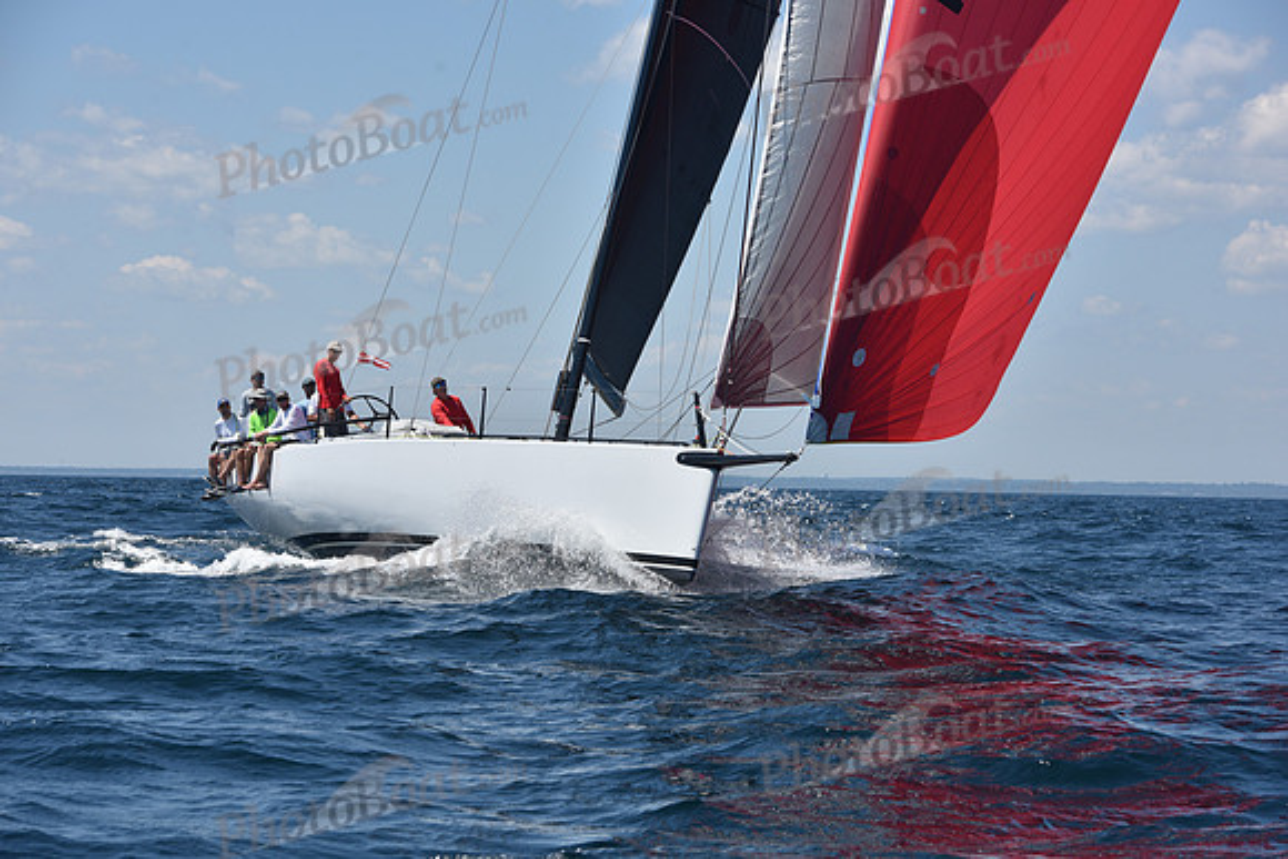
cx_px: 644
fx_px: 4151
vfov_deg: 11.8
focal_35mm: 116
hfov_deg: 17.6
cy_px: 430
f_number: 8
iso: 200
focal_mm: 116
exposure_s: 1/1000
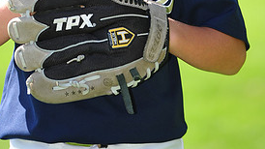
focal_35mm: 443
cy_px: -118
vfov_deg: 2.7
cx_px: 88
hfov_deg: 4.9
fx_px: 3112
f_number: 4.5
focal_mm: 200
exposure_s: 1/500
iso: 200
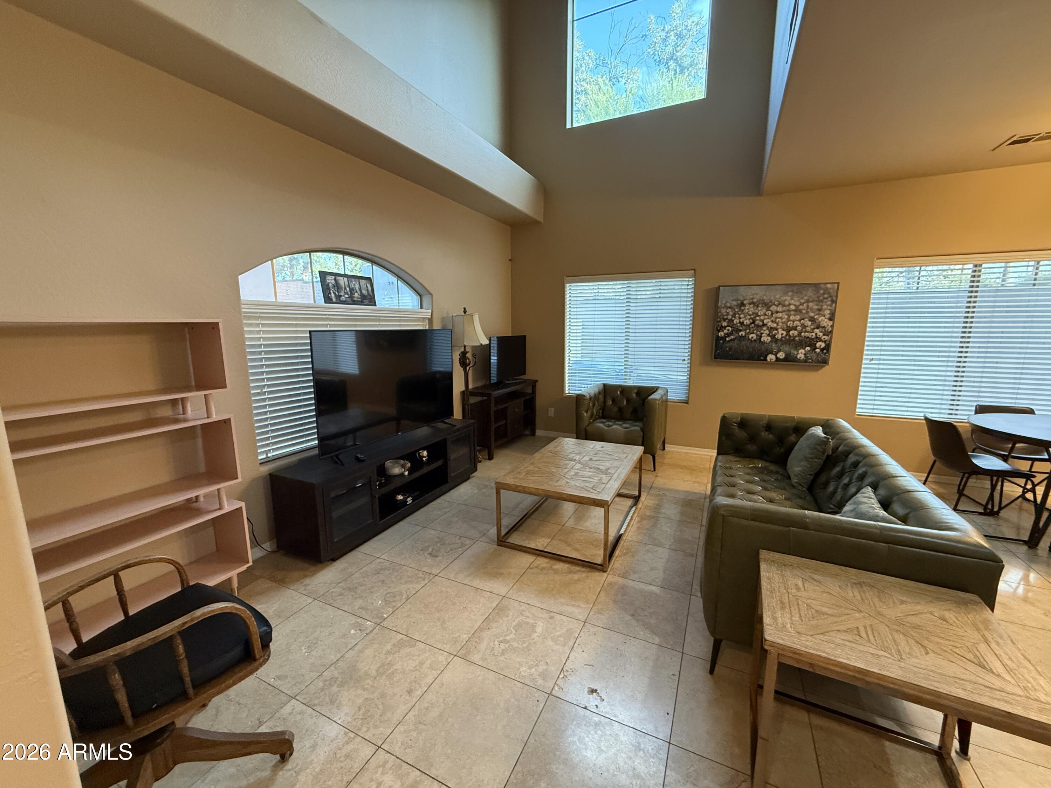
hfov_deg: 102.1
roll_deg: +0.0
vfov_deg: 85.7
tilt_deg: -8.7
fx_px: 425
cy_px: 394
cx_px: 526
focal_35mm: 14
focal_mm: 2.22
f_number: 2.2
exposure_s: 1/60
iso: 500
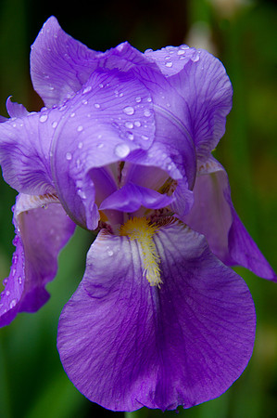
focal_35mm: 232
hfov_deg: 5.9
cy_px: 209
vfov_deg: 8.9
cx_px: 138
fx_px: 2689
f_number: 9.5
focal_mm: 155
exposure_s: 1/90
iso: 200
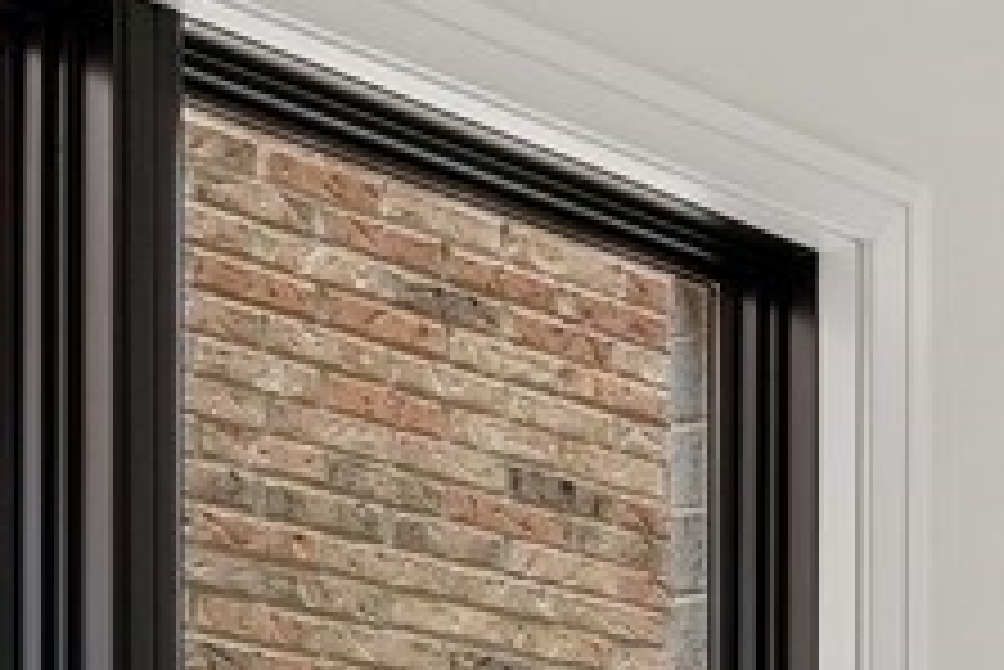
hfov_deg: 12.6
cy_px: 1452
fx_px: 3405
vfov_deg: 10.2
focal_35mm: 122
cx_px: 2476
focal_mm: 17
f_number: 8
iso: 320
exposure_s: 1/40
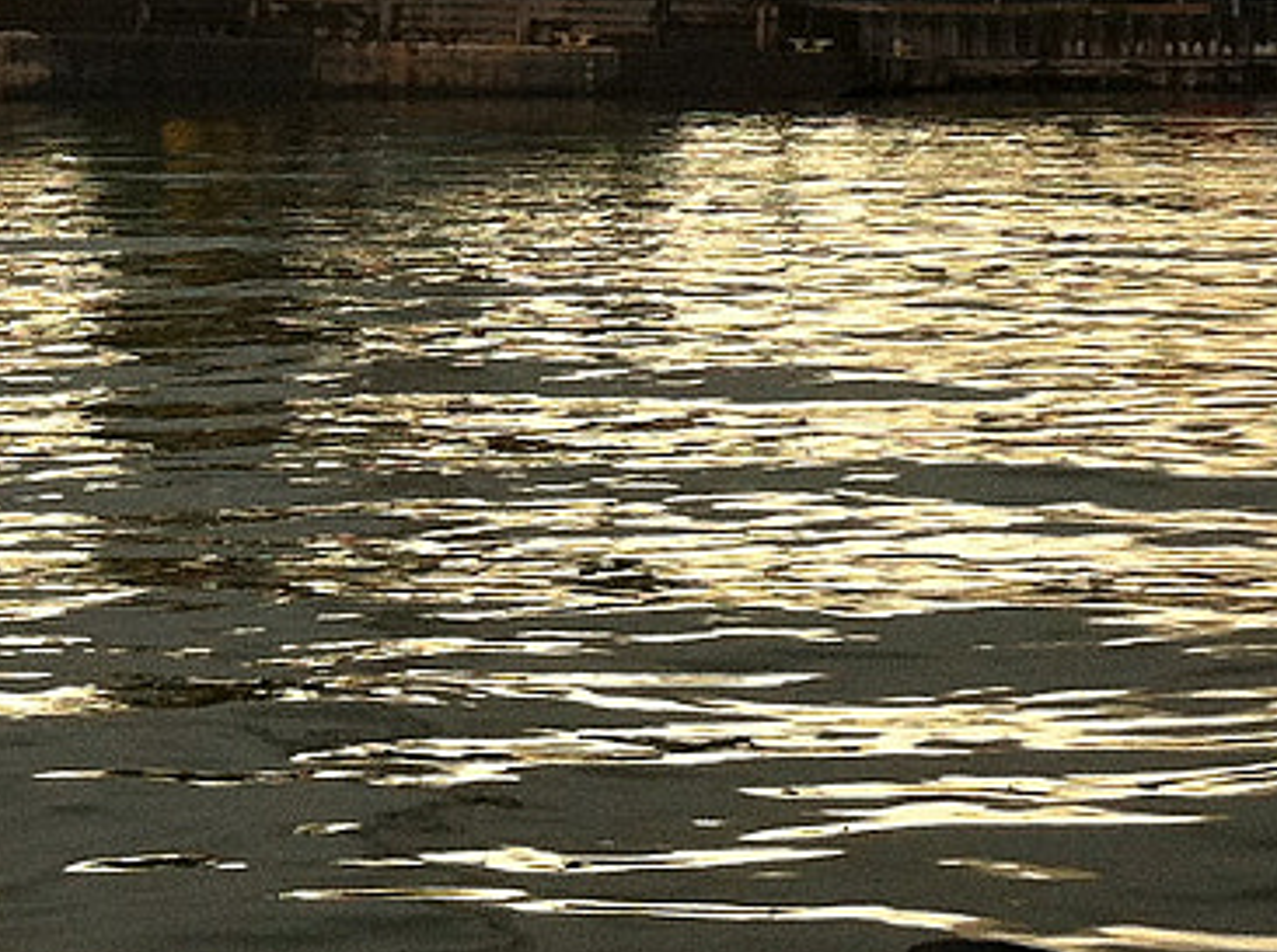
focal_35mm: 153
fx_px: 5633
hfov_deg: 12.9
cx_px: 782
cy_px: -849
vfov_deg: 9.2
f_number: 2.8
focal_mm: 3.85
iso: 80
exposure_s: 1/392
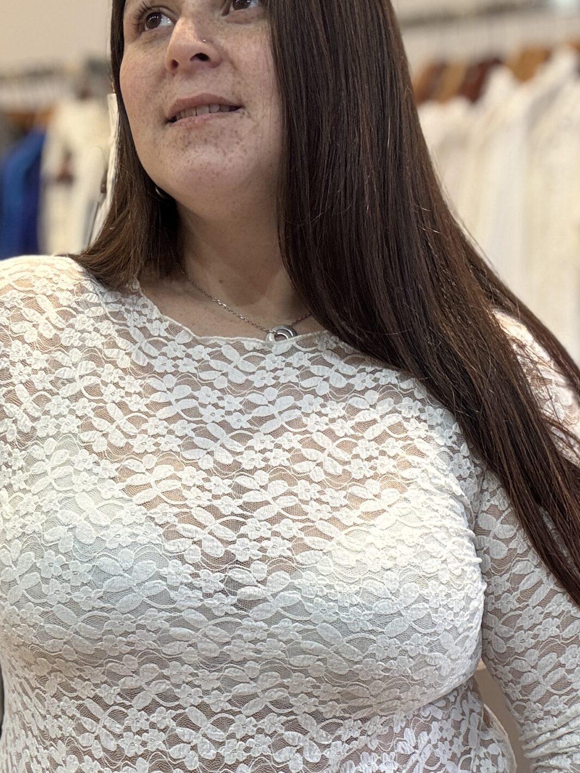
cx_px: 244
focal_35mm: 54
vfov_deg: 35.0
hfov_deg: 27.0
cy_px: 546
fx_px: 1206
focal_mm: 2.69
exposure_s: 1/50
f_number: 1.9
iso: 80
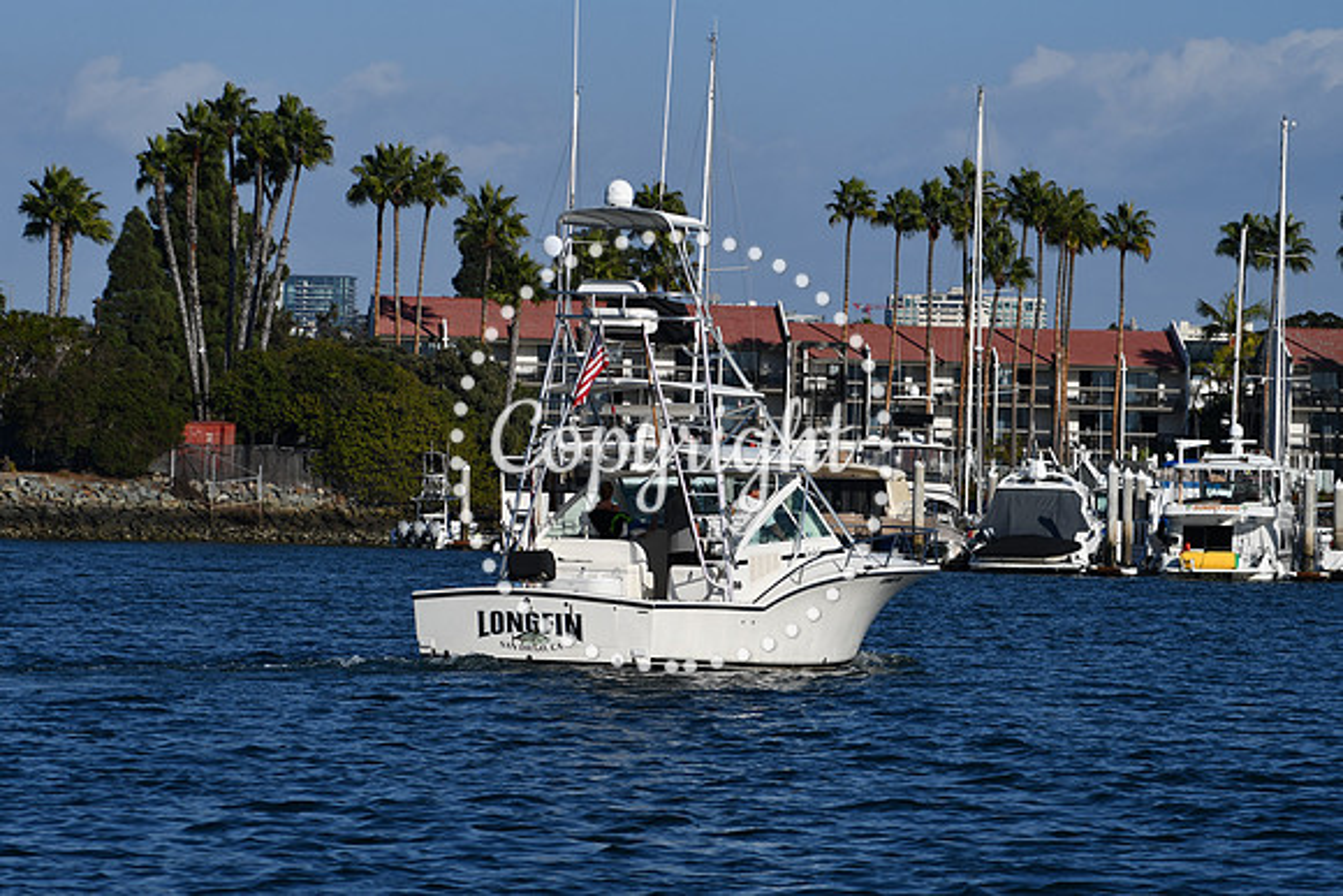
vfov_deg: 7.0
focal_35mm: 195
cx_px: 672
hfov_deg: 10.5
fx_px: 7276
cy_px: 448
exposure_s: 1/640
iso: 100
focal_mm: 130
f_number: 9
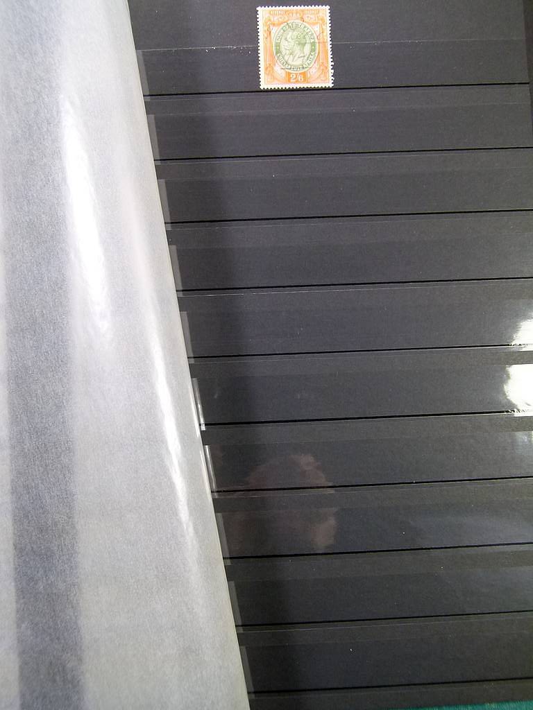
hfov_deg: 36.8
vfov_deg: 47.9
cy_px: 355
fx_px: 801
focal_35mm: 39
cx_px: 266
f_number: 3.1
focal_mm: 7
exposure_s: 1/60
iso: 160
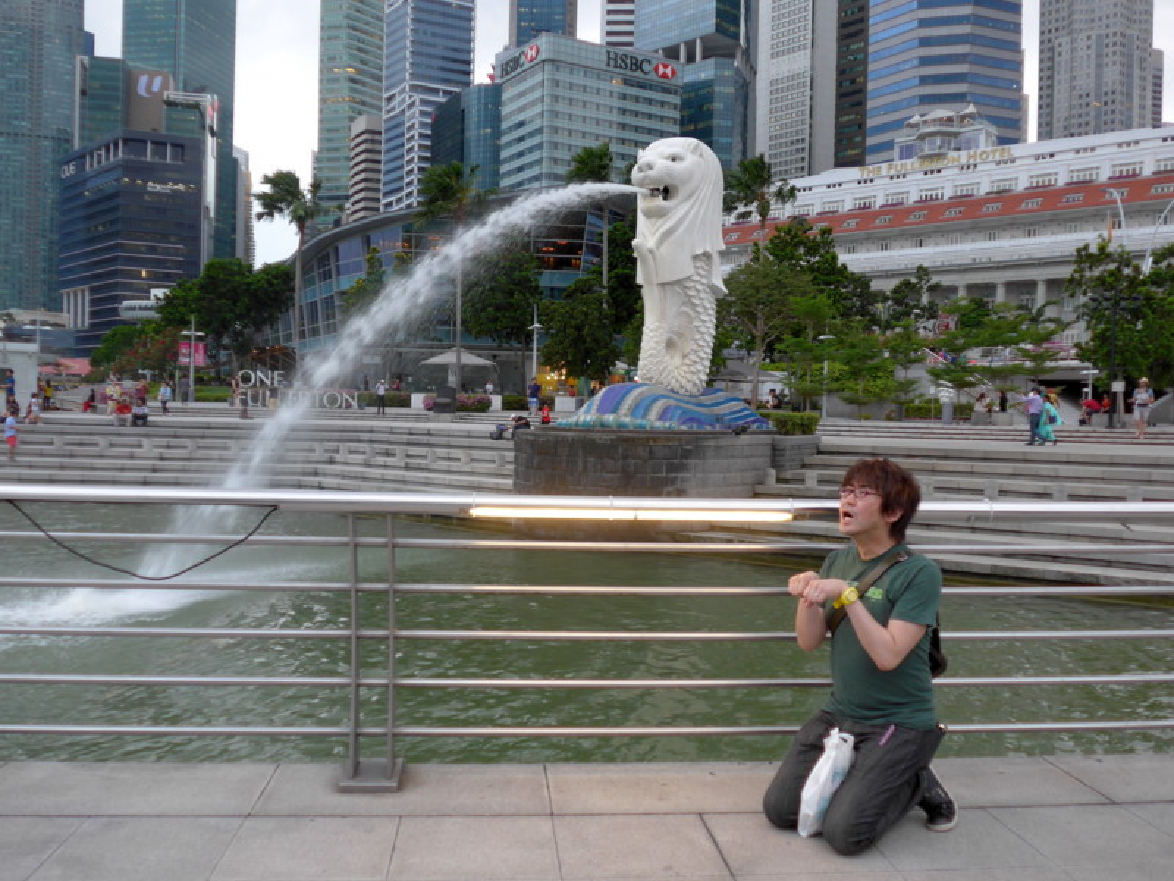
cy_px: 440
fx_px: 1051
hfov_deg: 58.4
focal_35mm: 31
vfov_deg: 45.4
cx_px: 587
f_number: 2.1
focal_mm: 6.5
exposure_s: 1/60
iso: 125
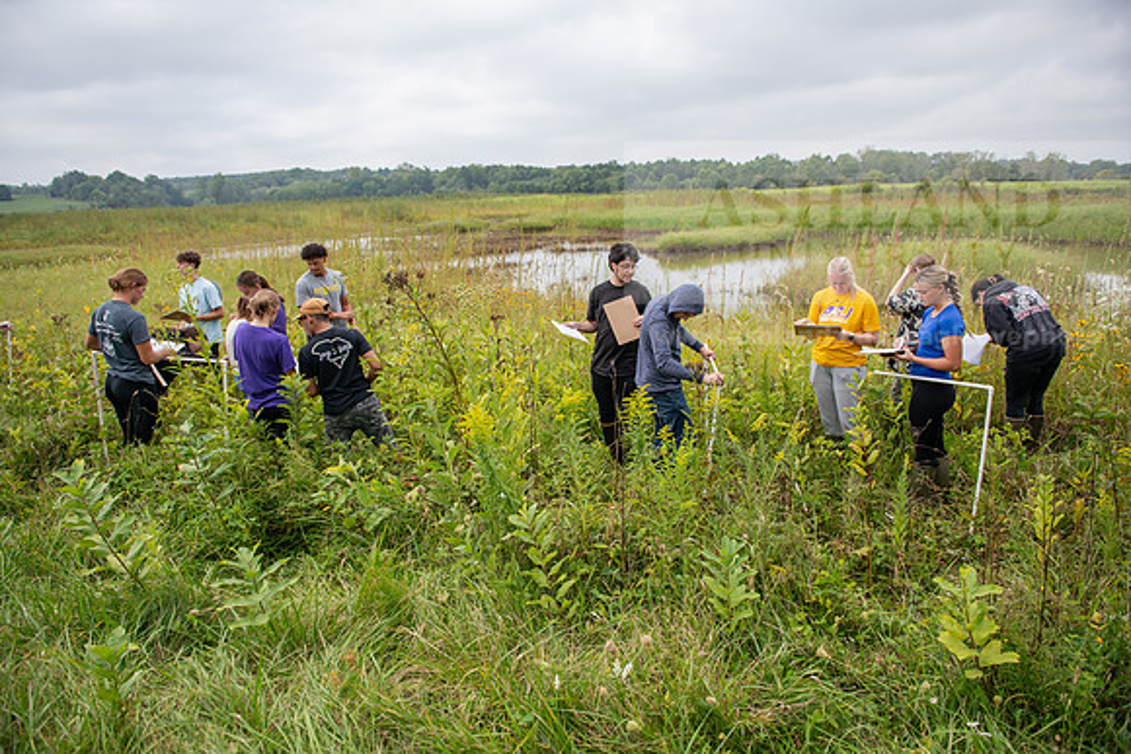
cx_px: 566
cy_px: 377
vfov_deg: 53.2
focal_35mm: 24
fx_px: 754
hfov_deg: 73.7
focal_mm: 24
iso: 100
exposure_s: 1/400
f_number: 3.5
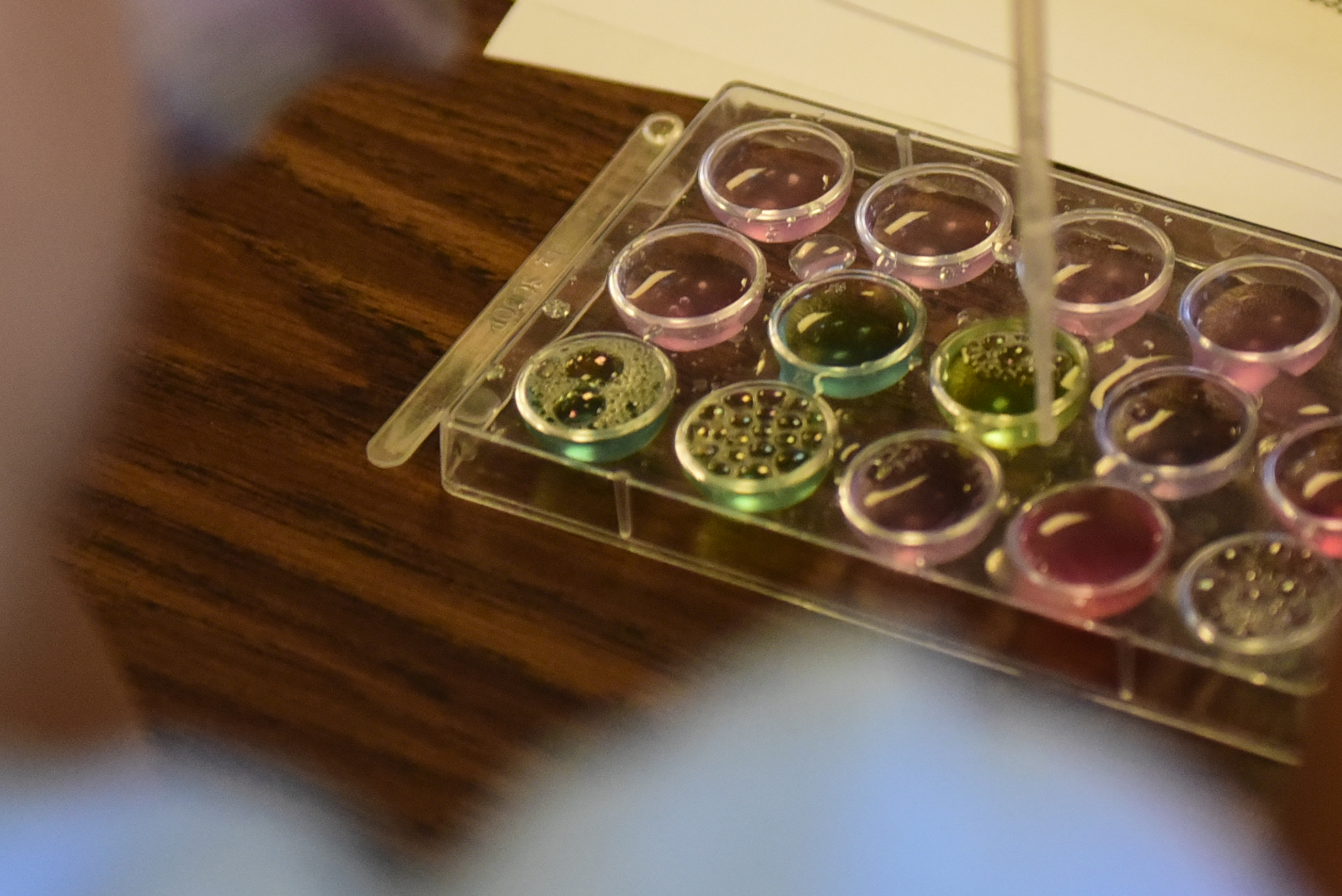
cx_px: 968
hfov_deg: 10.6
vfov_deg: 7.1
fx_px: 7198
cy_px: 306
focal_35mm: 193
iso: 4000
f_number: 2.8
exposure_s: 1/640
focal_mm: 70
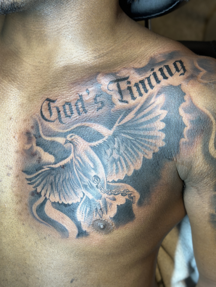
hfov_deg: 30.3
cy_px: 144
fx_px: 399
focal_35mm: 48
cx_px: 108
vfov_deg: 39.7
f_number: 1.78
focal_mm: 6.86
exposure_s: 1/120
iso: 100
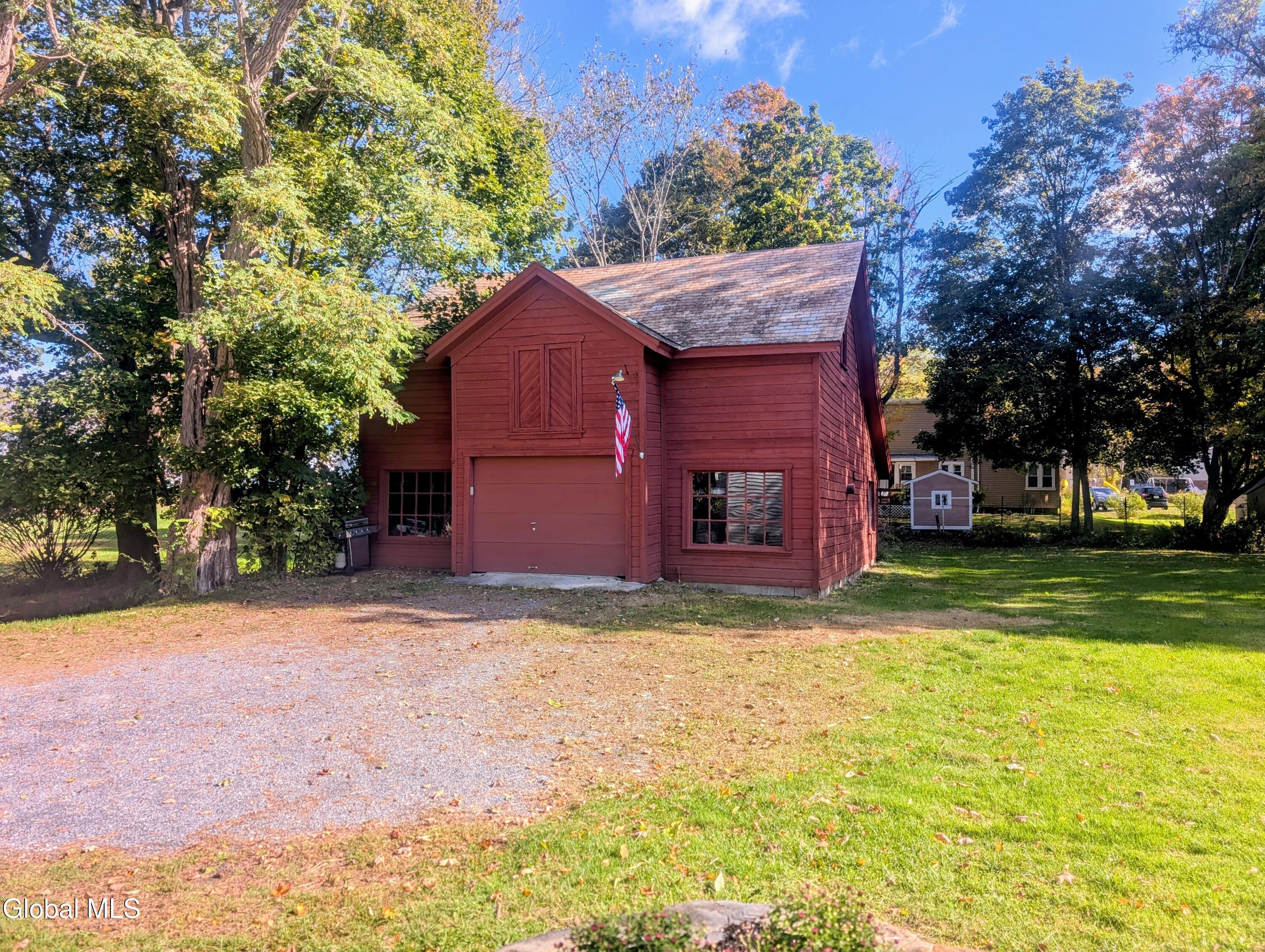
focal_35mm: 24
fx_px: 878
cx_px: 632
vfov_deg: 56.9
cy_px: 476
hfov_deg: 71.5
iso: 20
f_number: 1.68
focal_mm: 6.9
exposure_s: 1/437
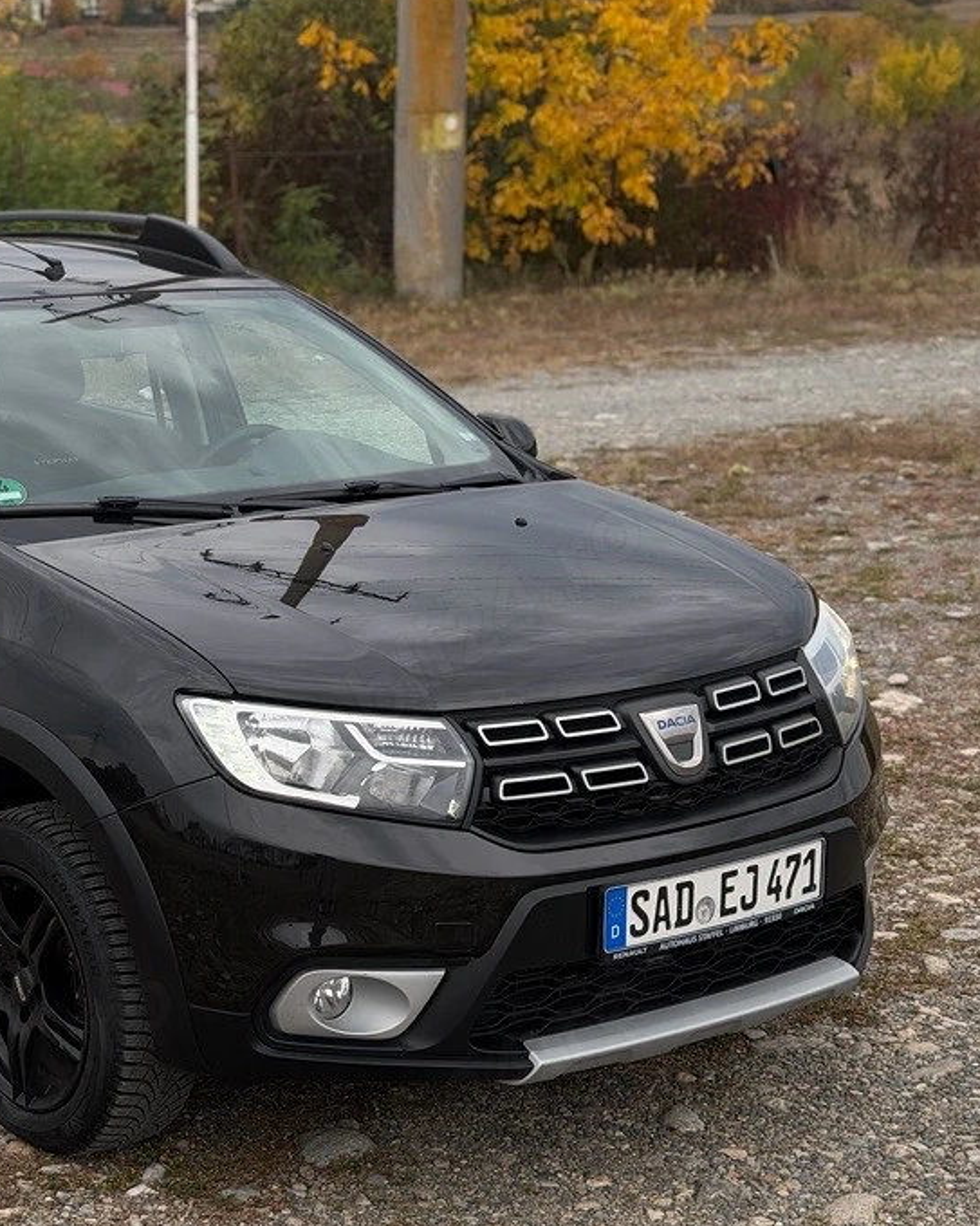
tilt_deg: -10.7
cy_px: 666
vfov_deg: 27.5
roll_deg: +1.5
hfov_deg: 21.7
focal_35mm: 69
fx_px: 2502
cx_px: 99
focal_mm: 6.76
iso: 80
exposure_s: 1/1185
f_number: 1.78
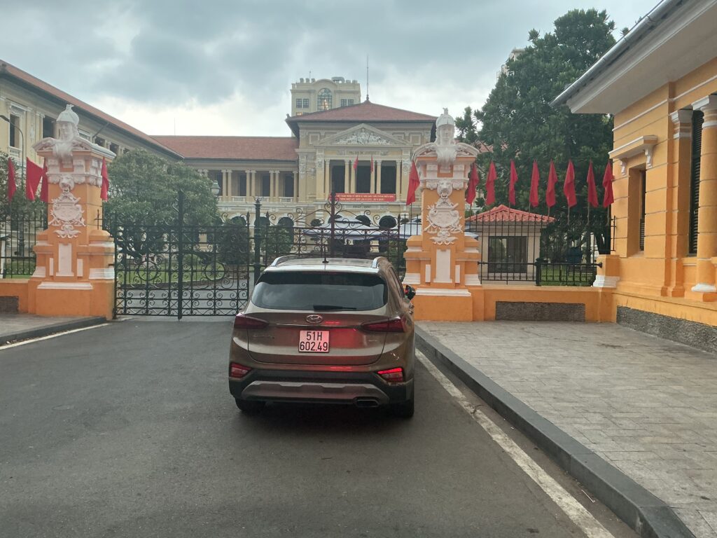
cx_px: 358
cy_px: 269
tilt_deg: -0.7
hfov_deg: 61.7
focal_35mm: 29
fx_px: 601
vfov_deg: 48.2
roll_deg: -0.2
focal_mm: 3
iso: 160
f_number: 1.8
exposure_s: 1/50
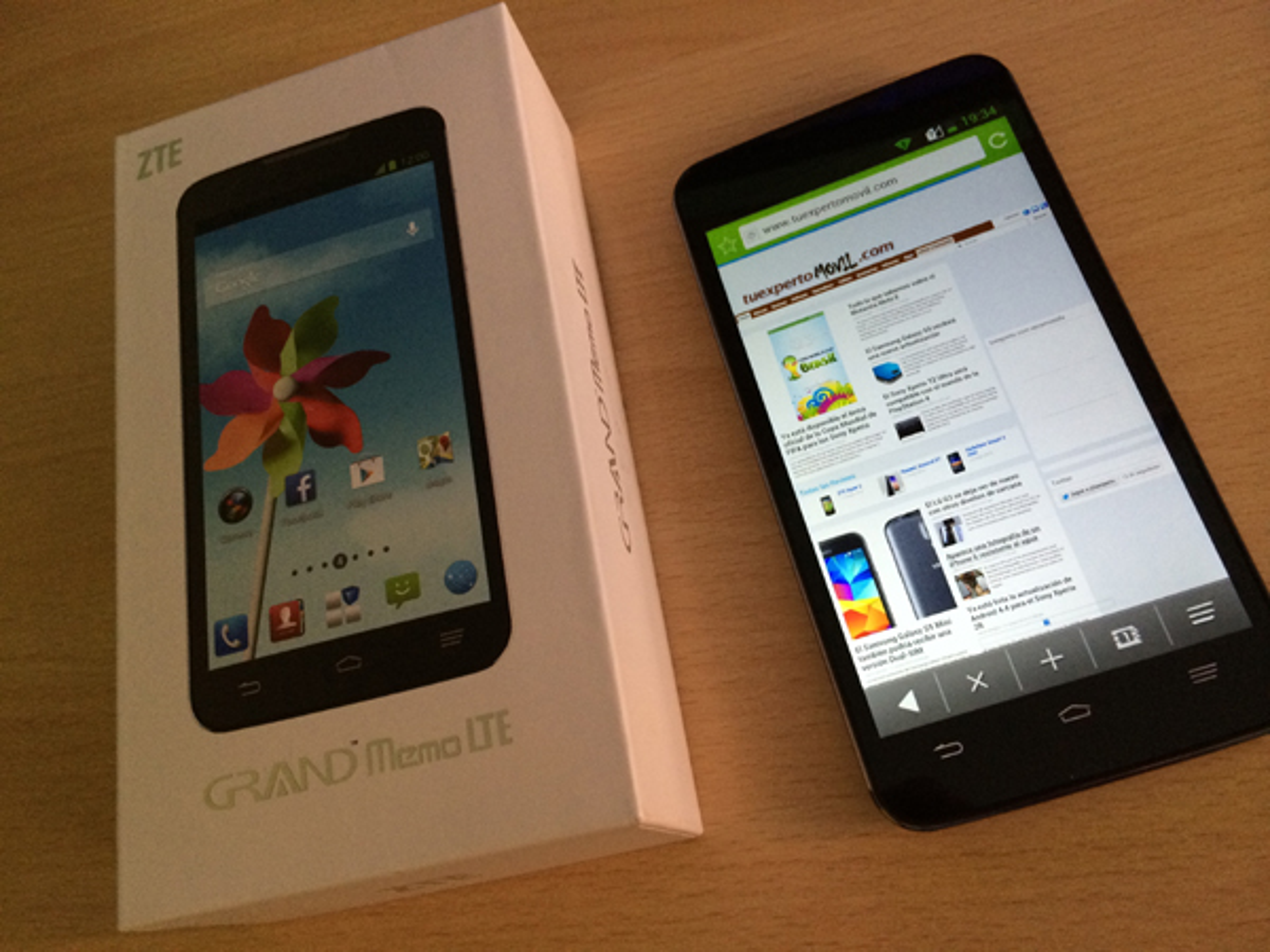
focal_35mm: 30
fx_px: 1101
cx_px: 635
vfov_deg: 46.8
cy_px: 476
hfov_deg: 60.0
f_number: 2.2
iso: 200
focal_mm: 4.12
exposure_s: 1/30
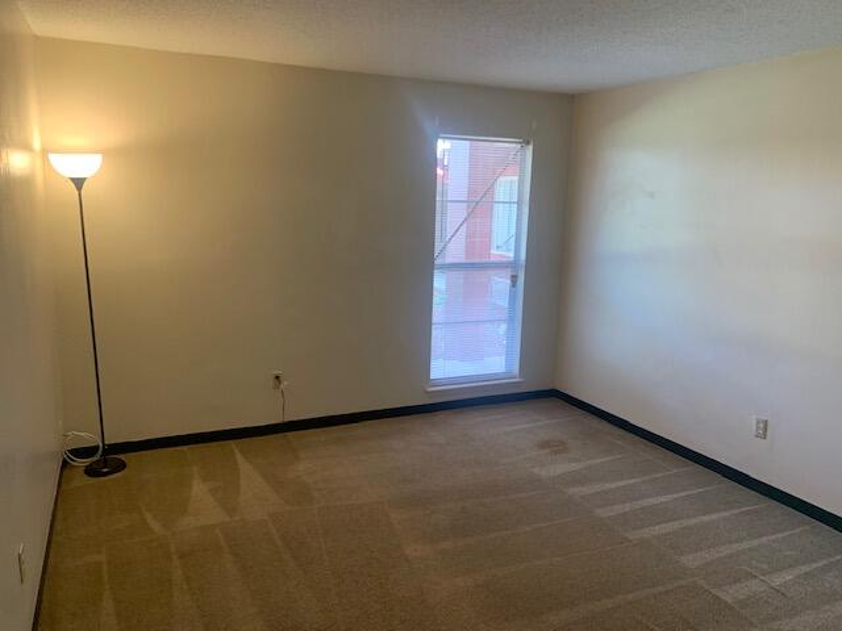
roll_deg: -2.3
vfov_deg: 53.1
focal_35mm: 26
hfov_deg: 67.3
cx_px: 421
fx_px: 632
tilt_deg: -10.9
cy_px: 316
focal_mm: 4.25
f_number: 1.8
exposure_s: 1/60
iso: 160
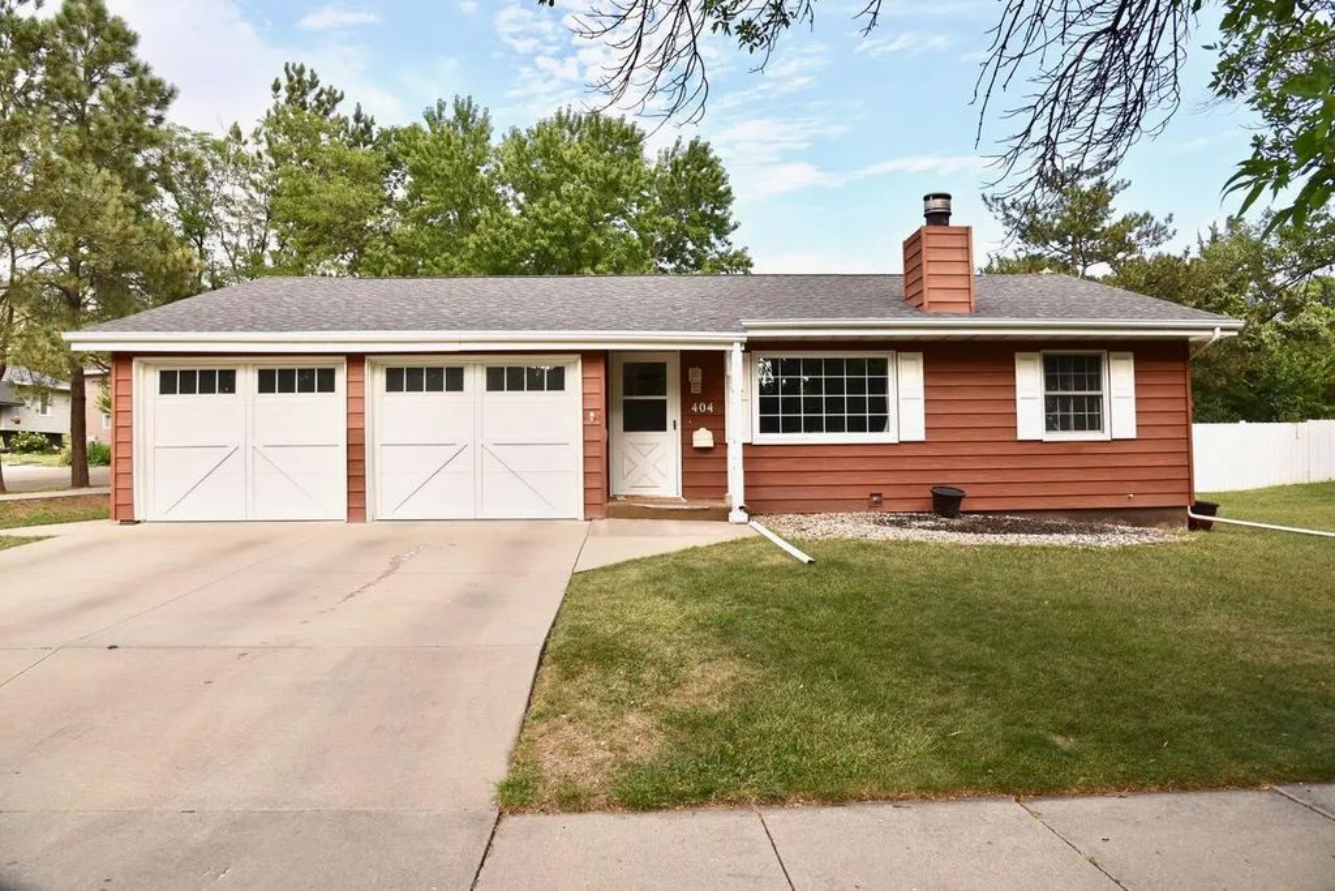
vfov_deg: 53.1
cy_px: 446
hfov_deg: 73.7
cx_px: 668
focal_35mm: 24
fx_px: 890
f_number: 8
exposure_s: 1/250
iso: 320
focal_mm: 24
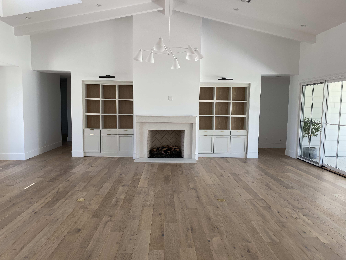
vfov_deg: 53.1
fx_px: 260
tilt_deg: -5.1
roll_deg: -0.8
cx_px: 173
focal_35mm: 26
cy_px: 130
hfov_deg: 67.3
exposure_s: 1/121
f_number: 1.8
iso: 64
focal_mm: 4.25
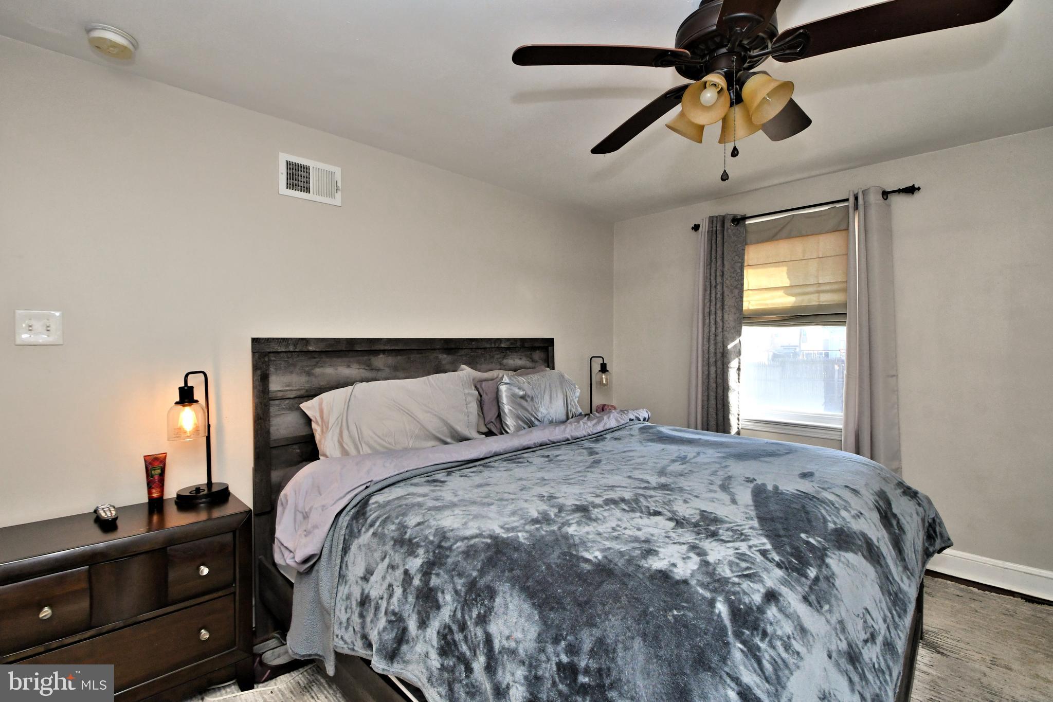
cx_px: 526
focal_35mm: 15
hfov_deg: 100.4
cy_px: 351
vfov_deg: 77.3
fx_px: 439
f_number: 8
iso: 1000
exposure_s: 1/250
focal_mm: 10
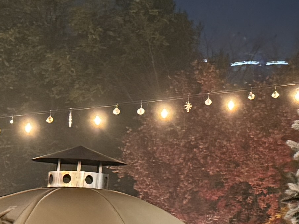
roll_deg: -1.2
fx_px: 1313
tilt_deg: +12.4
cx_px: 204
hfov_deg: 13.0
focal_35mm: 152
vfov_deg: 9.7
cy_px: -12
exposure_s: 1/30
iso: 800
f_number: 1.78
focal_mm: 6.76
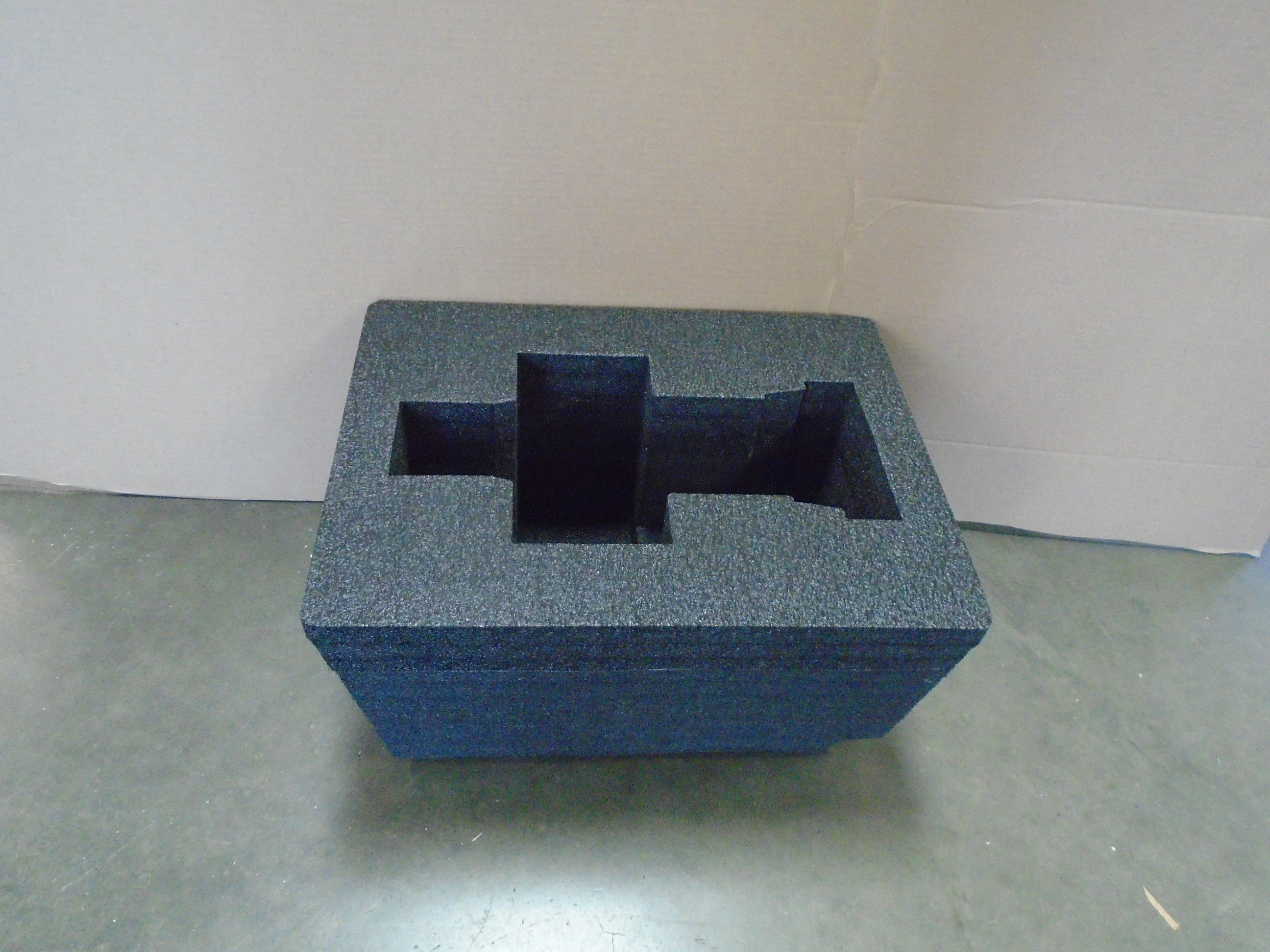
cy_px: 476
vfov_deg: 53.1
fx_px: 954
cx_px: 635
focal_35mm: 26
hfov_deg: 67.3
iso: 800
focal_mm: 4.6
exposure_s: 1/80
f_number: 3.2
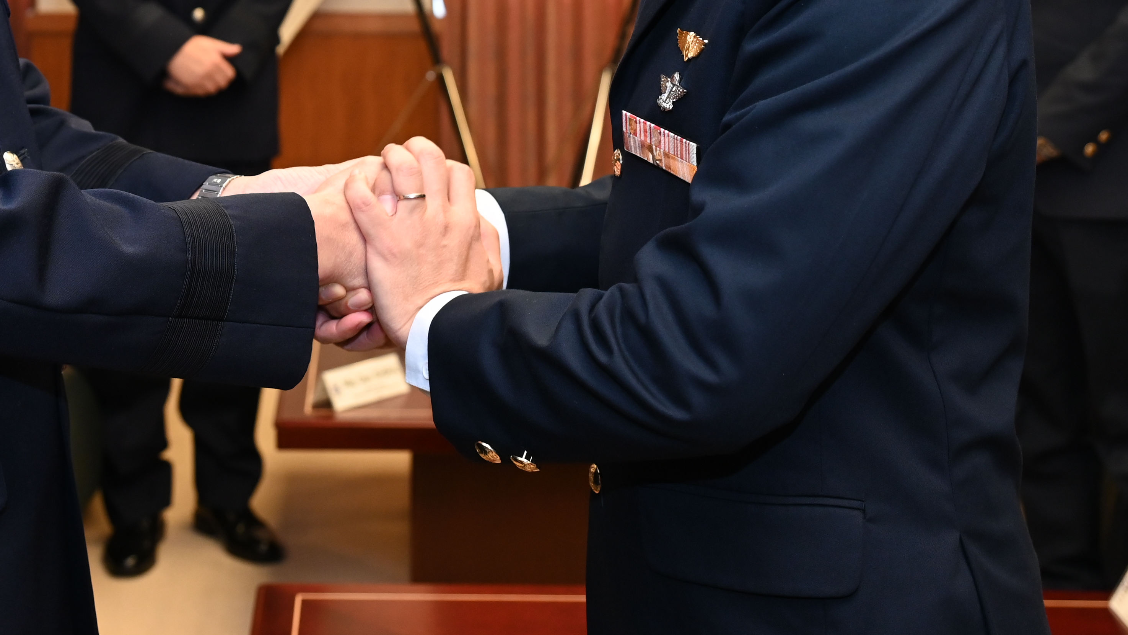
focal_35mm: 74
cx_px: 325
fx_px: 2216
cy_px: -130
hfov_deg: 28.3
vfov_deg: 15.7
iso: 1250
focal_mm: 34.5
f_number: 4
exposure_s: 1/200
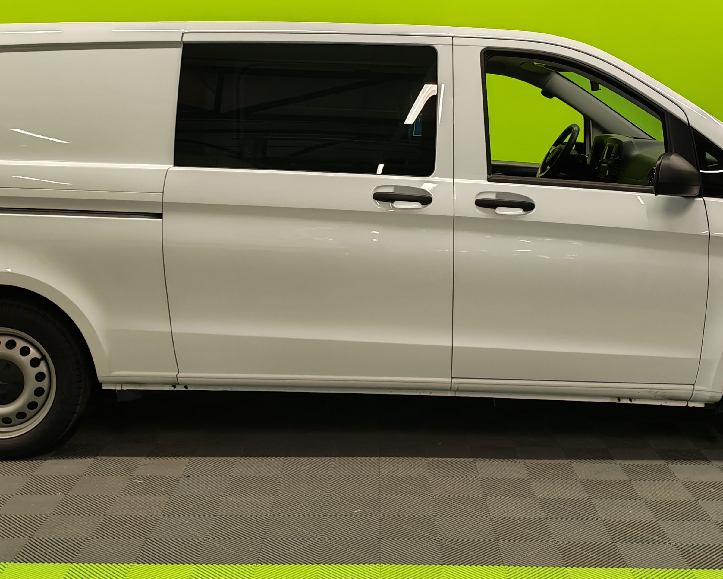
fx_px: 1070
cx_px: 375
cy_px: 174
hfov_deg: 37.3
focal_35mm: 50
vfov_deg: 29.9
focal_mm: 6.12
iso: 314
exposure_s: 1/100
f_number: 1.9
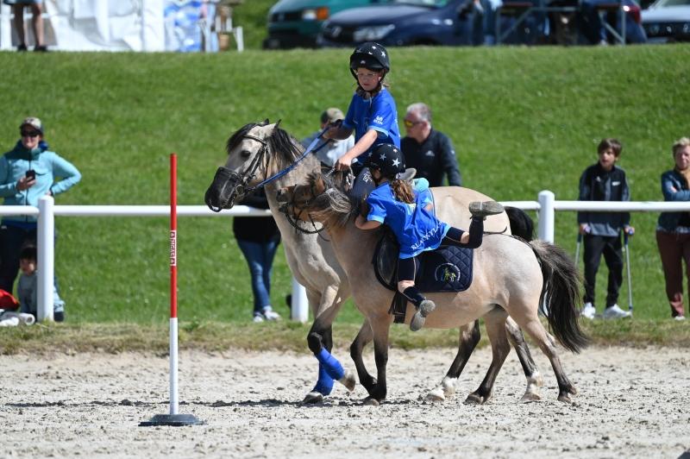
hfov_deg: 5.2
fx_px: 7660
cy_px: 230
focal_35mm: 400
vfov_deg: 3.4
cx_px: 345
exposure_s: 1/1250
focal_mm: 400
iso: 320
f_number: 5.6
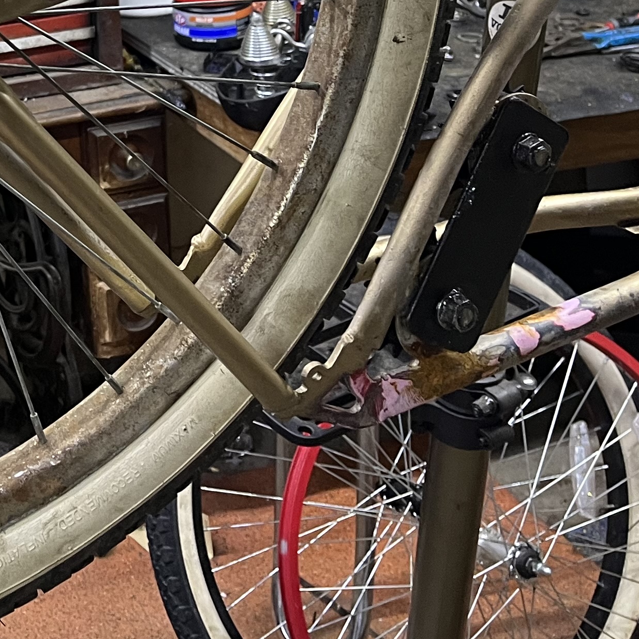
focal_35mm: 75
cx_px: -183
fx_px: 1566
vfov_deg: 21.6
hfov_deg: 21.0
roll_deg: +6.6
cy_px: -96
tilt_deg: -14.5
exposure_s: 1/60
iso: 200
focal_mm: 5.1
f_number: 1.6
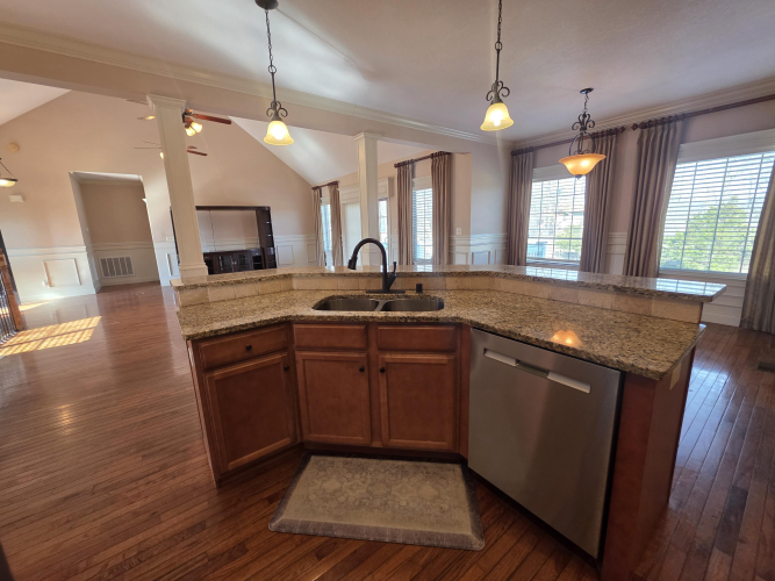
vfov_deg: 89.9
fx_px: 291
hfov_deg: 106.2
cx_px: 388
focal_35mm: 13
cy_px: 290
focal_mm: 2.2
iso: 125
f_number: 1.9
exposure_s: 1/120
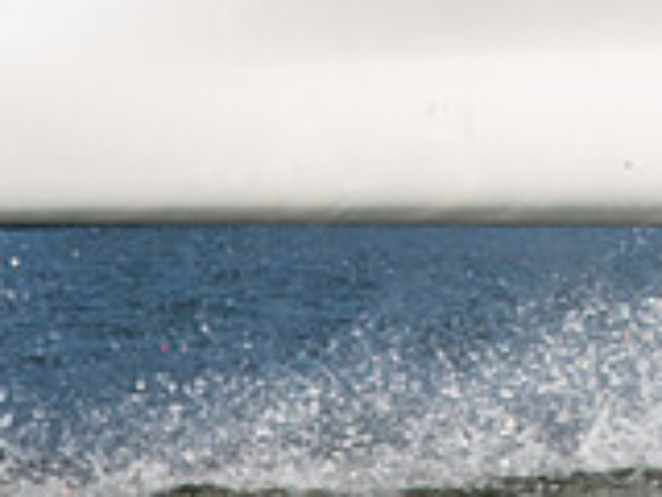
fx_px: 32645
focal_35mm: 1707
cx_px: 517
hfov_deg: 1.2
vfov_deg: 0.9
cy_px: -70
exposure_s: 1/3200
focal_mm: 420
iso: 500
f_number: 5.6
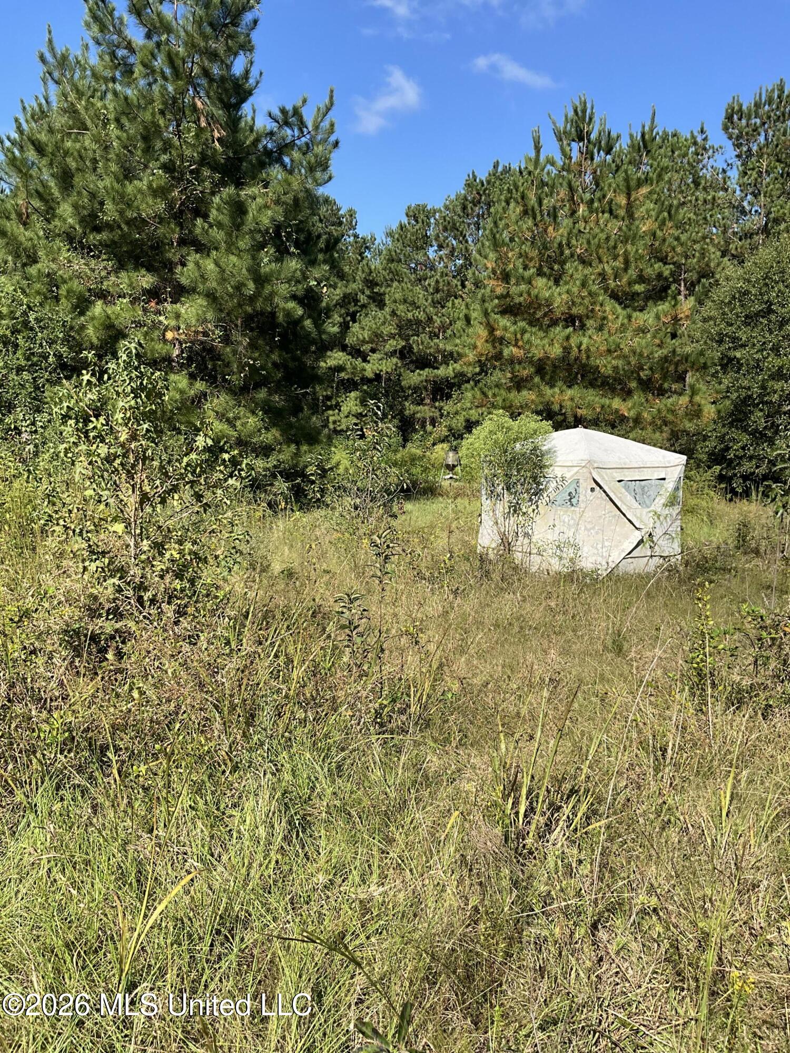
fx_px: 882
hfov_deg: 48.2
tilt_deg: -7.8
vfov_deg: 61.7
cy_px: 526
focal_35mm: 29
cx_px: 395
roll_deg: -1.5
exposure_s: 1/1342
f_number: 1.8
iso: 25
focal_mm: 3
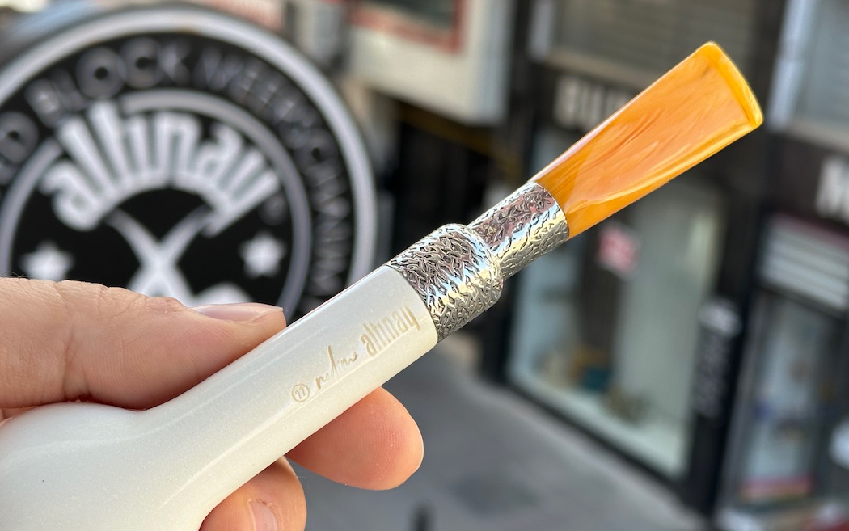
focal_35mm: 62
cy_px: 343
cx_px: 405
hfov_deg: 33.0
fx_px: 1435
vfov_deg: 20.9
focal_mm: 6.86
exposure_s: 1/383
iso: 64
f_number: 1.78
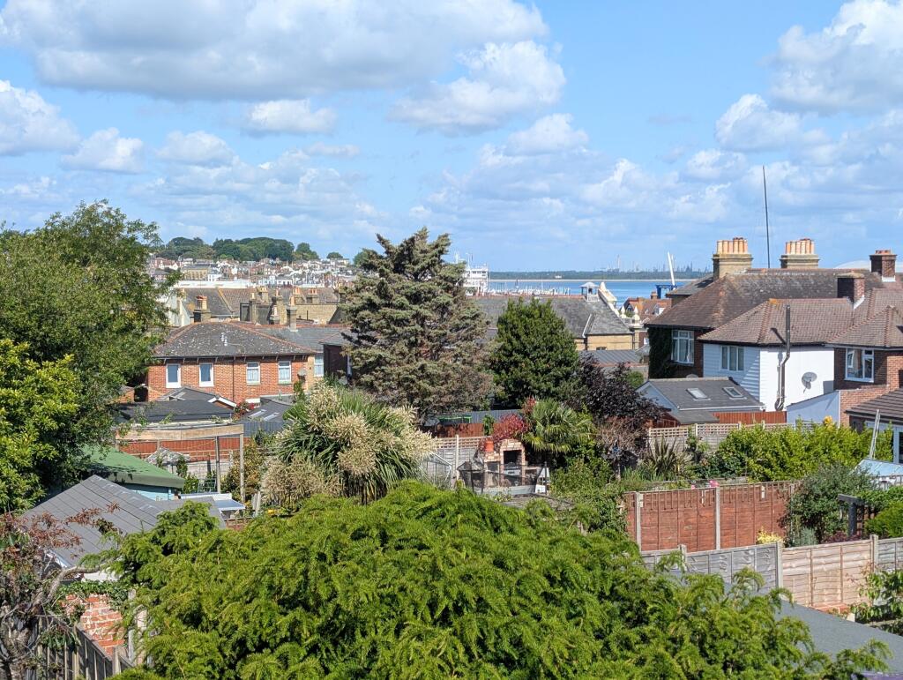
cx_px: 452
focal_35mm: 49
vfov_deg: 29.7
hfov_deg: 38.9
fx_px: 1280
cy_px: 340
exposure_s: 1/1385
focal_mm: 6.9
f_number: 1.68
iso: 20
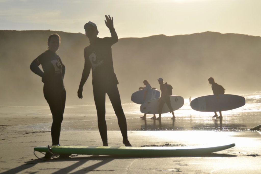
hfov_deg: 18.2
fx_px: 816
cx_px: 130
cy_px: 87
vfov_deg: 12.2
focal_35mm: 112
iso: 100
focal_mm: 75
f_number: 9
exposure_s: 1/1250
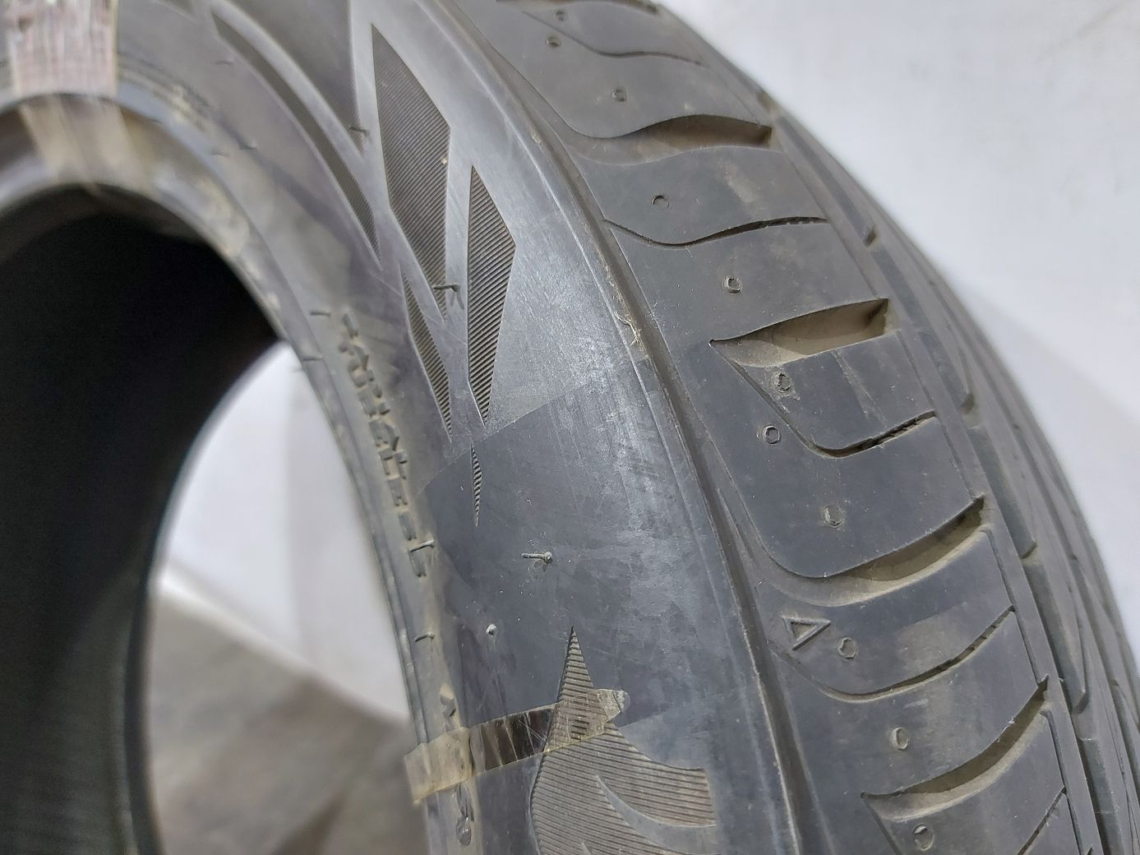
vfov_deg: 56.8
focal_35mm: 24
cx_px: 570
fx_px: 790
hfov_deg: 71.6
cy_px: 428
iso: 250
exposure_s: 1/33
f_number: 1.8
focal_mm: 5.23
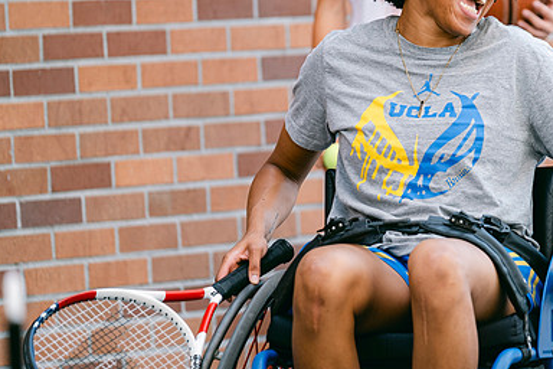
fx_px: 5007
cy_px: 139
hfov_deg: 6.3
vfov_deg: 4.2
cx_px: 410
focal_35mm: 326
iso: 160
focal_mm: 140
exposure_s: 1/210
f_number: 2.8
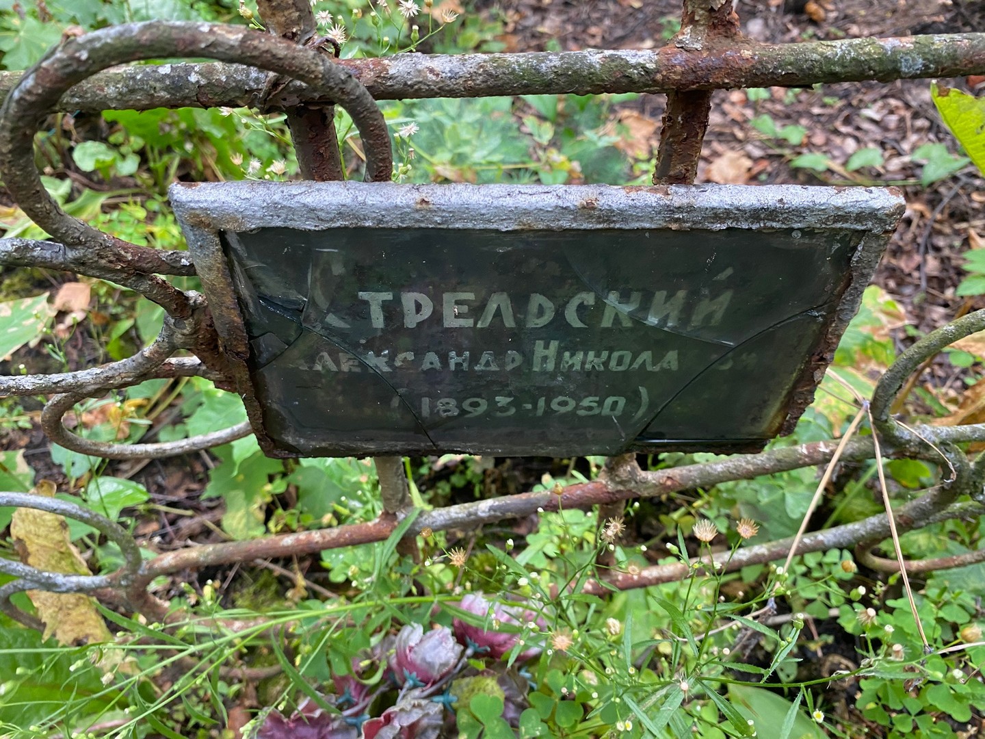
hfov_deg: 67.3
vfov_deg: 53.1
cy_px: 370
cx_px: 492
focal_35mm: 26
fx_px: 740
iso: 125
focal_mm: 4.25
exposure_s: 1/76
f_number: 1.8
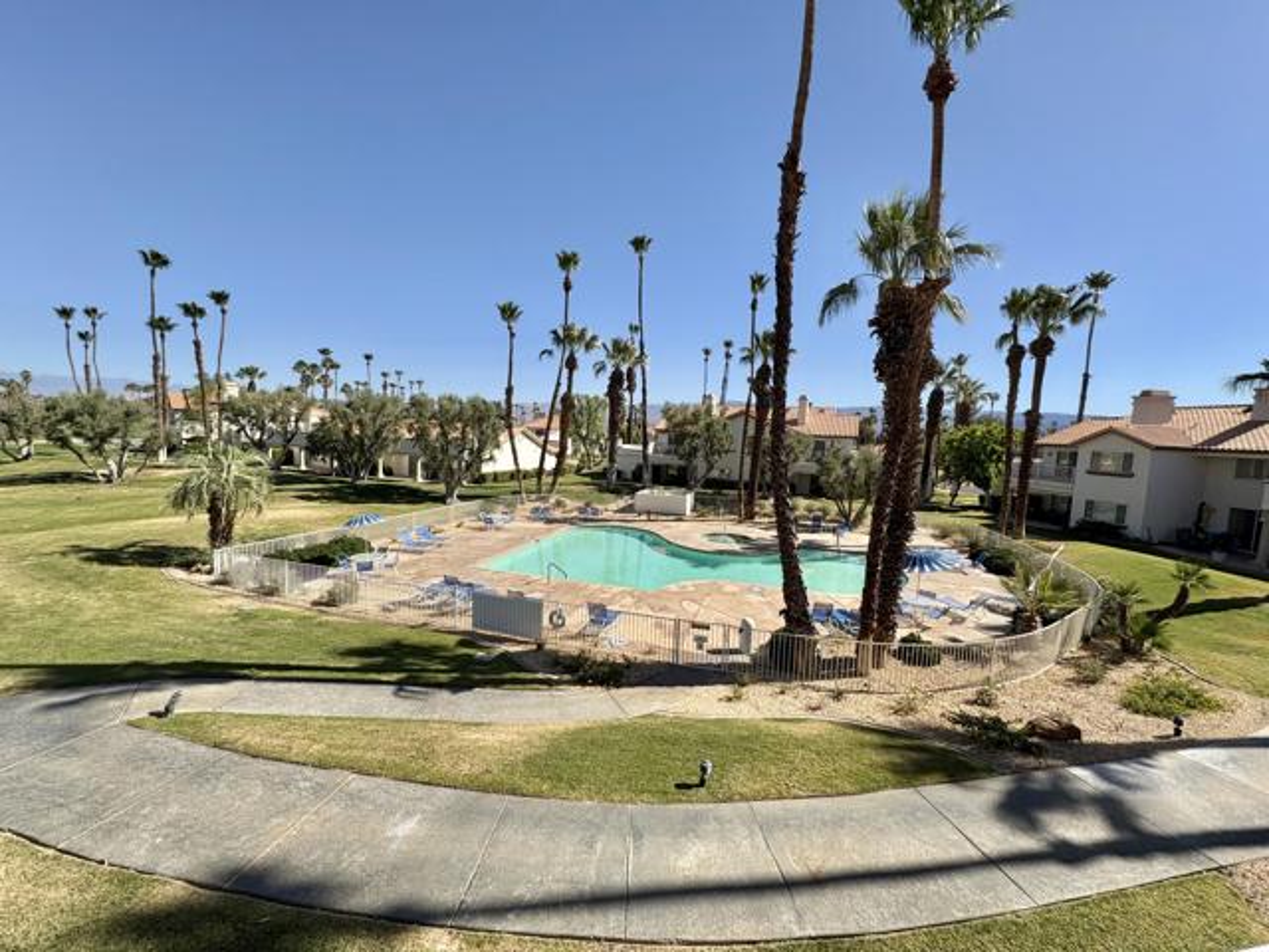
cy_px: 476
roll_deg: -1.9
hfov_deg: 102.1
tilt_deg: -4.6
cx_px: 634
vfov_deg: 85.7
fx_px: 513
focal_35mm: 14
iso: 50
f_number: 2.2
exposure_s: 1/2273
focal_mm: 2.22
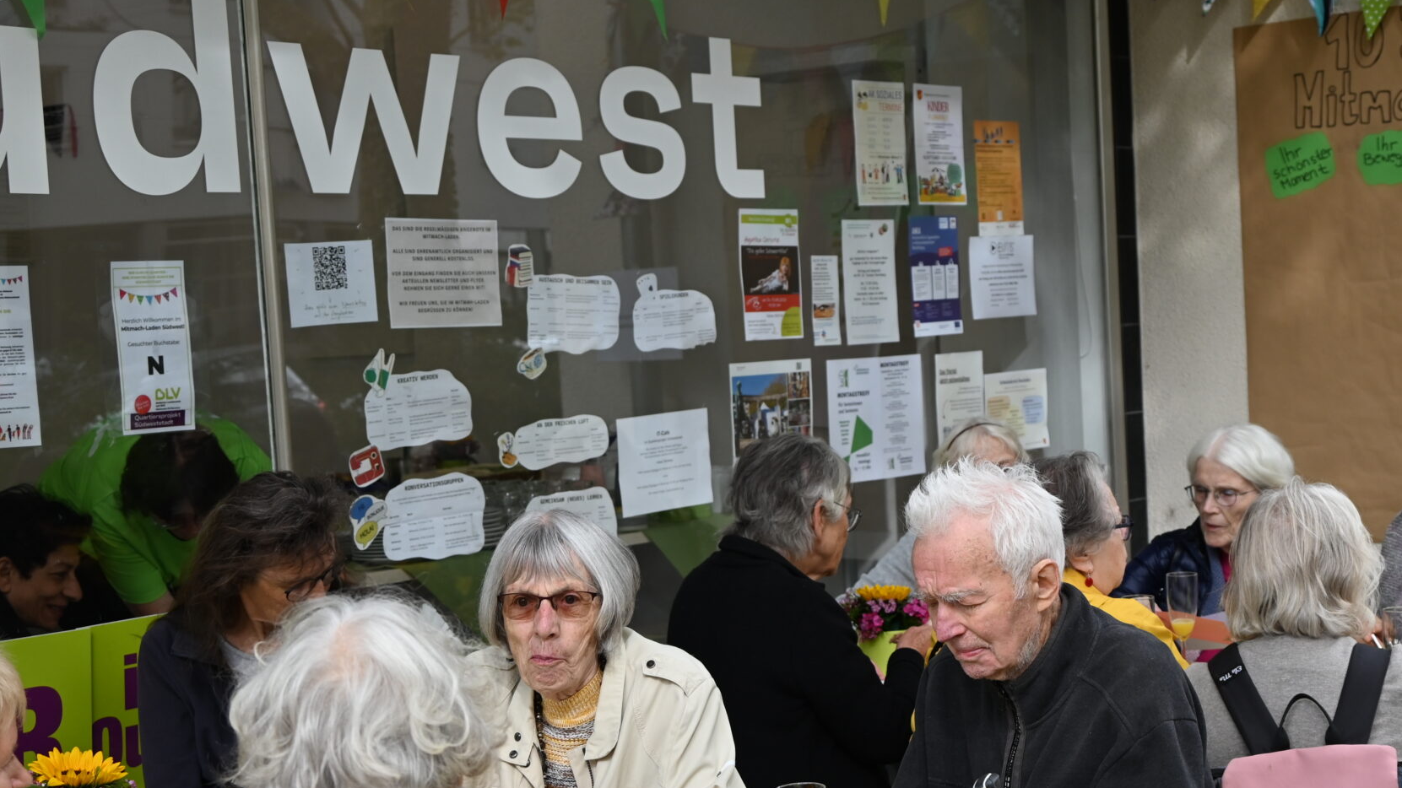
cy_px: 576
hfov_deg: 33.2
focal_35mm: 63
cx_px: 850
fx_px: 2342
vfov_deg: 19.0
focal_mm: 39
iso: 400
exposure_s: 1/200
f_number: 5
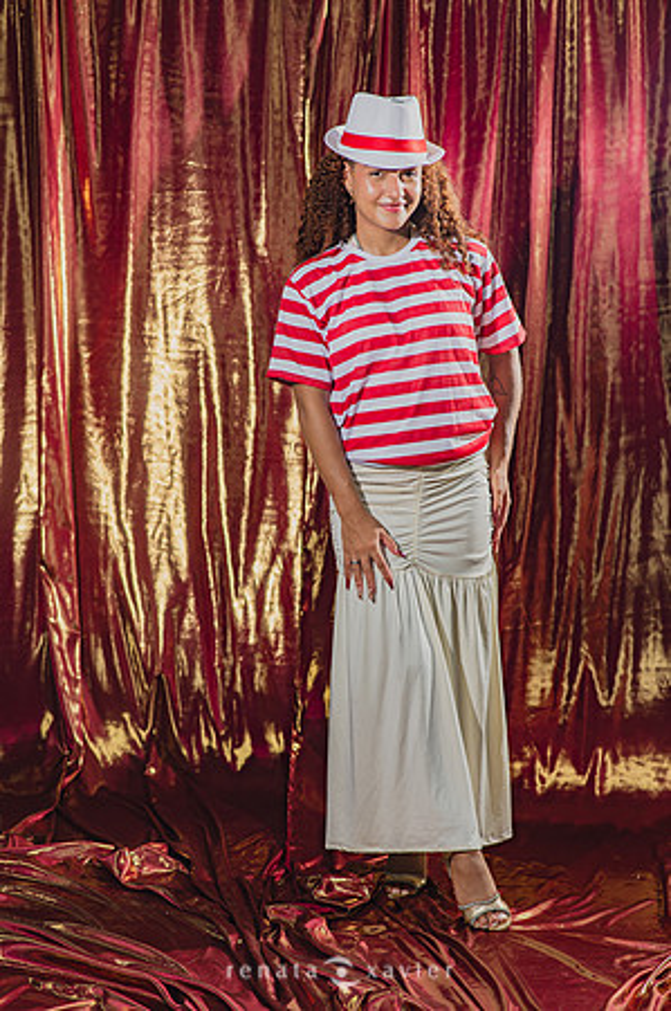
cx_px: 336
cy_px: 506
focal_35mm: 85
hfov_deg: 16.0
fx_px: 2382
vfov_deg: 23.9
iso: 200
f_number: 2.5
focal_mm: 85
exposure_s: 1/200
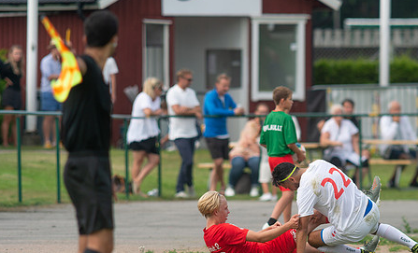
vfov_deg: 1.9
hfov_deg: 3.1
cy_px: 207
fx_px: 7637
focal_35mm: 676
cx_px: 316
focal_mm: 420
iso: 160
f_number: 4
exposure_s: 1/1250
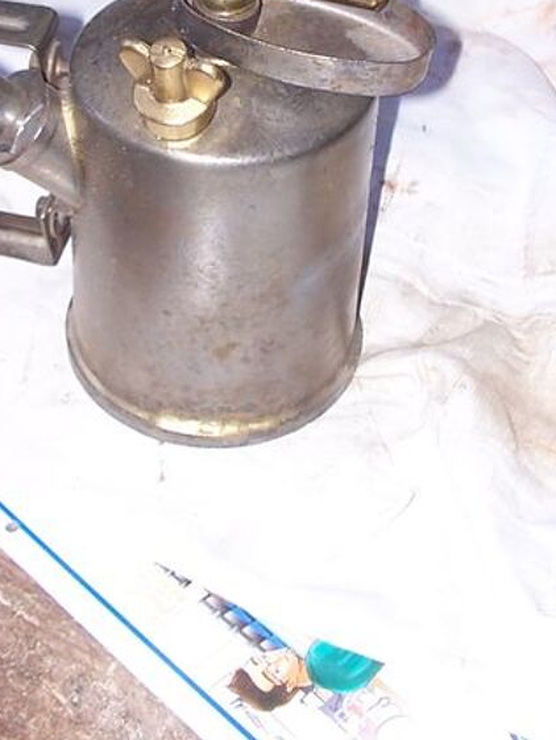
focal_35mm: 83
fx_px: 1776
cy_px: 132
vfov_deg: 23.2
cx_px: 182
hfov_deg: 17.7
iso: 80
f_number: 2.8
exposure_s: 1/60
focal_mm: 6
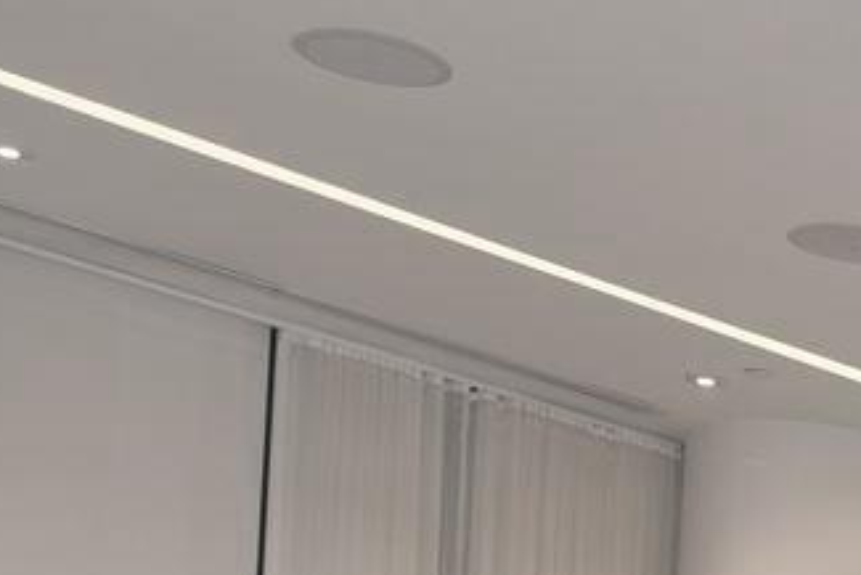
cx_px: 1550
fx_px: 3015
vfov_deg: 9.8
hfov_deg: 14.3
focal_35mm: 126
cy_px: 1281
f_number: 5.6
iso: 450
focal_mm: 20
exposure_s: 1/125
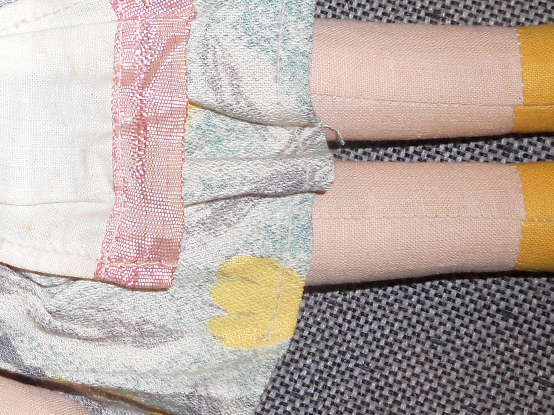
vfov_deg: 16.5
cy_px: 100
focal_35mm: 89
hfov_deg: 21.6
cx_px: 82
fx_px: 1425
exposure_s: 1/25
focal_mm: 5.8
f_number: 3.5
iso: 80
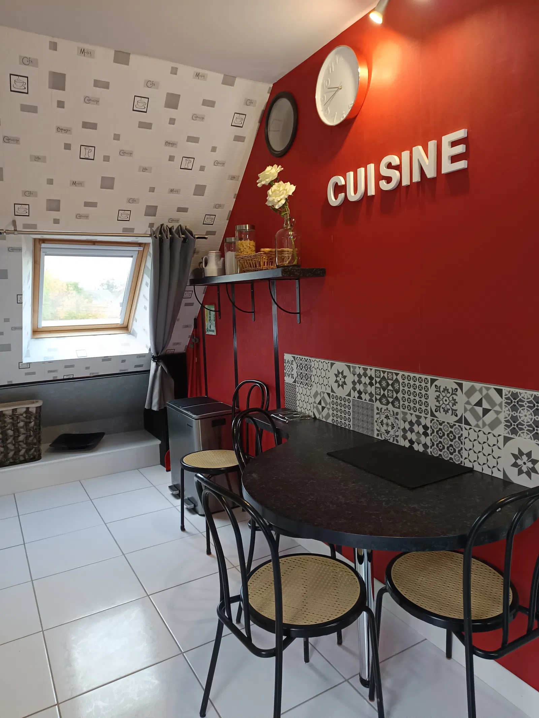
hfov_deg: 56.8
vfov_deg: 71.6
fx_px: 498
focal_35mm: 24
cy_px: 359
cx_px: 270
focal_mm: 5.31
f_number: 1.7
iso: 908
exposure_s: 1/50
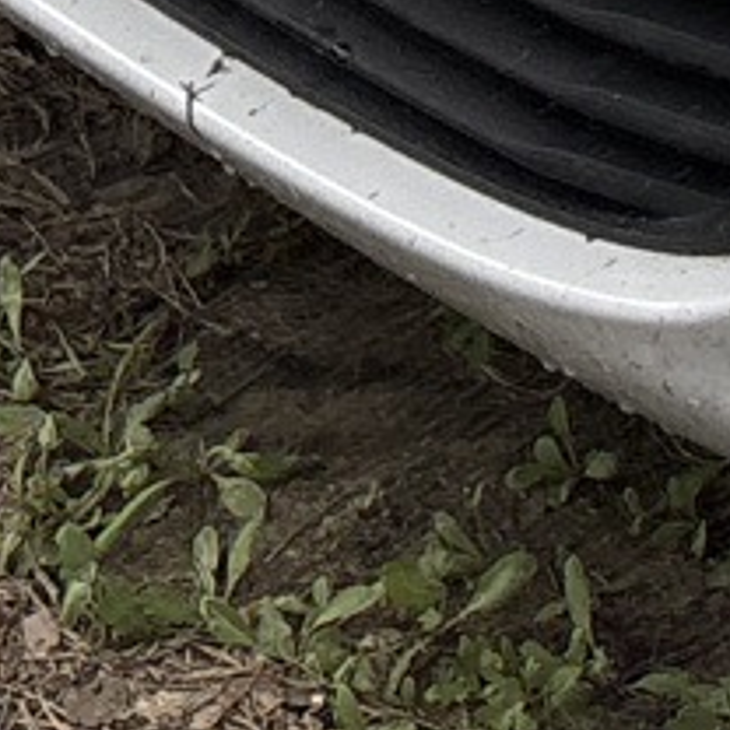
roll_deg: -1.9
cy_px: -1460
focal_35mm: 212
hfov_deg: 7.5
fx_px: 5058
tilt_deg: -15.7
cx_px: 1997
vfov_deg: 7.3
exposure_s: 1/550
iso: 50
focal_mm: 5.96
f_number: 1.6
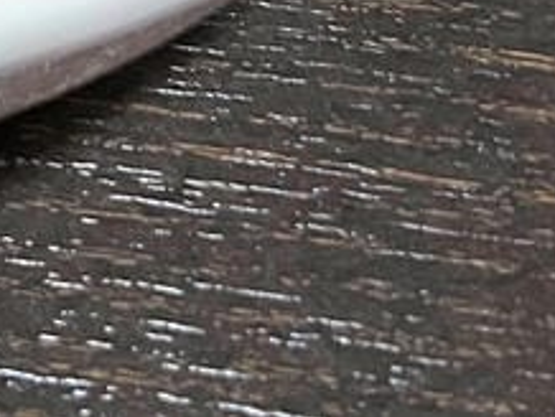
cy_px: -722
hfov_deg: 12.3
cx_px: -524
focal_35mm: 143
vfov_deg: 8.9
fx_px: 2295
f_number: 1.5
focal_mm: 5.7
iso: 500
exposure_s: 1/60
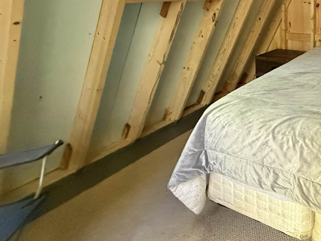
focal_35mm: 28
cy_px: 25
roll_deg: -0.1
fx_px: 260
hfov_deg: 51.1
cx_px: 320
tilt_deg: -8.1
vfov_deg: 45.2
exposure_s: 1/60
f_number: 2.2
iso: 800
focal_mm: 2.22
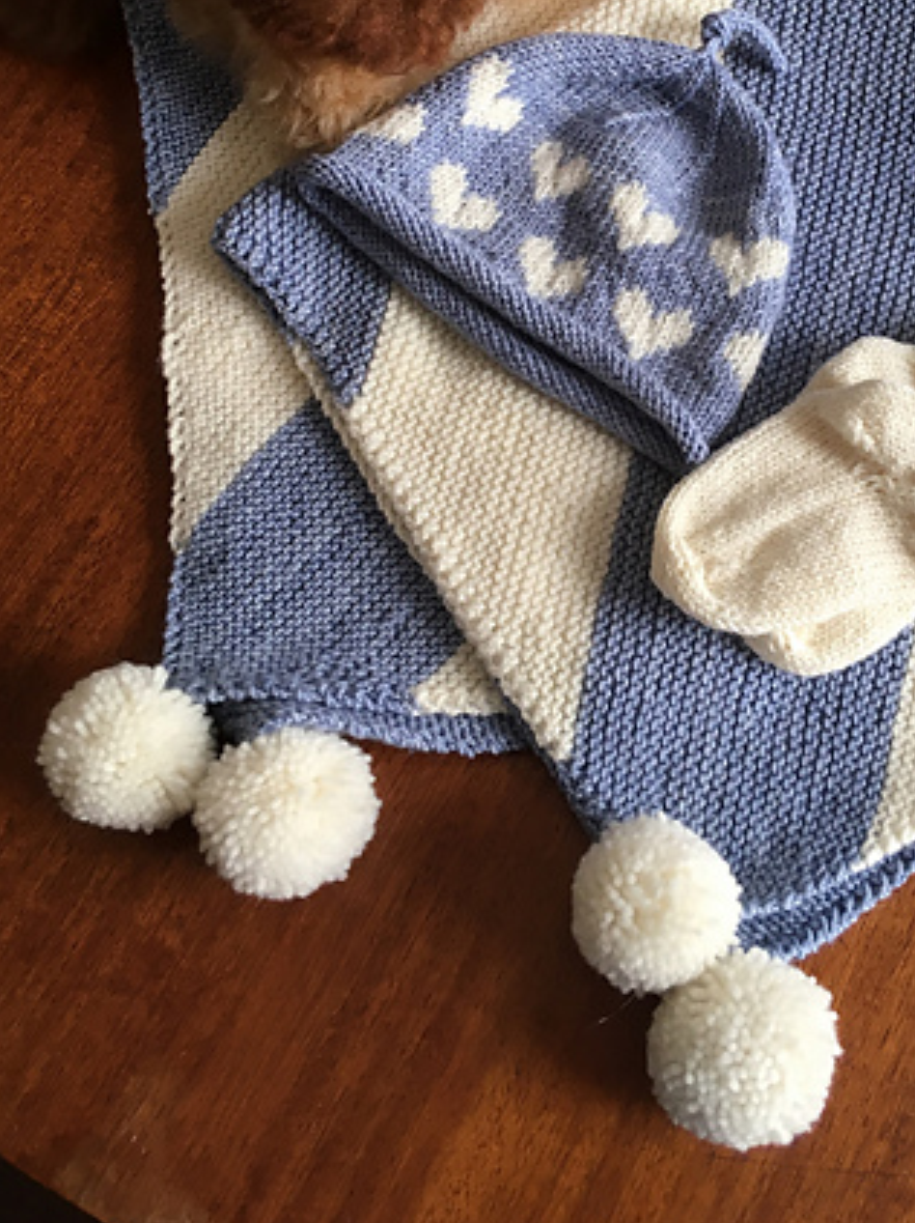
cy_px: 356
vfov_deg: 42.1
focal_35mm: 44
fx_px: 1552
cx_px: 599
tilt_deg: -64.9
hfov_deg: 32.6
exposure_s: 1/30
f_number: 2.2
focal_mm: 4.15
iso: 25
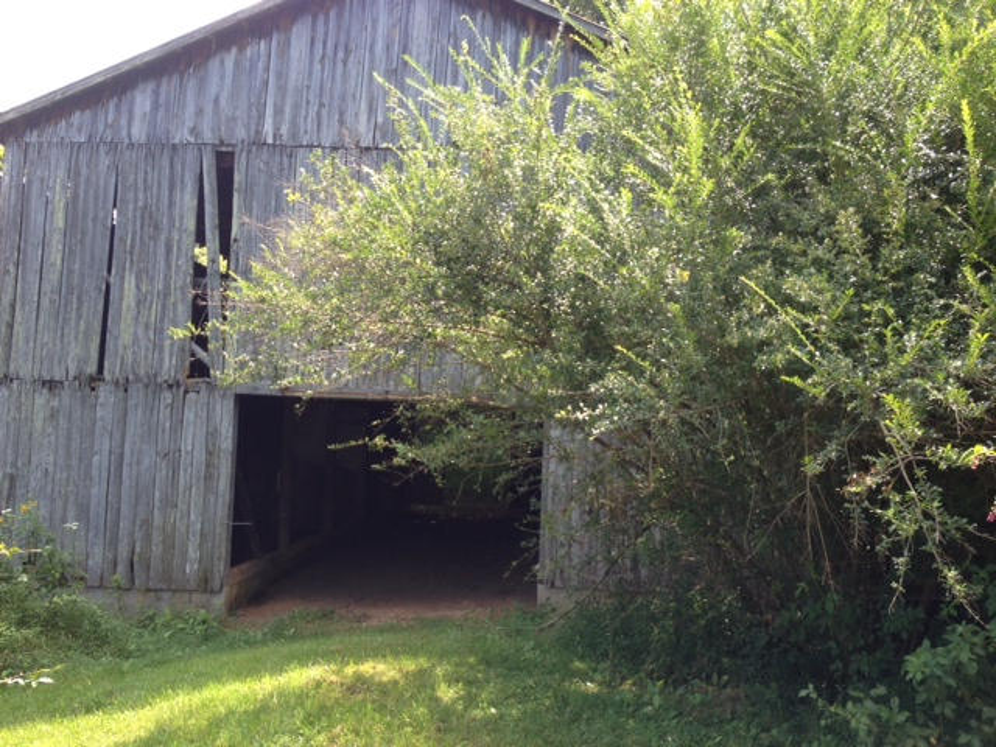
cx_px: 498
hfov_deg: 52.6
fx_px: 1007
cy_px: 374
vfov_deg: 40.7
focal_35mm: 35
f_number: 2.4
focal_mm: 4.28
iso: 50
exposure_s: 1/308
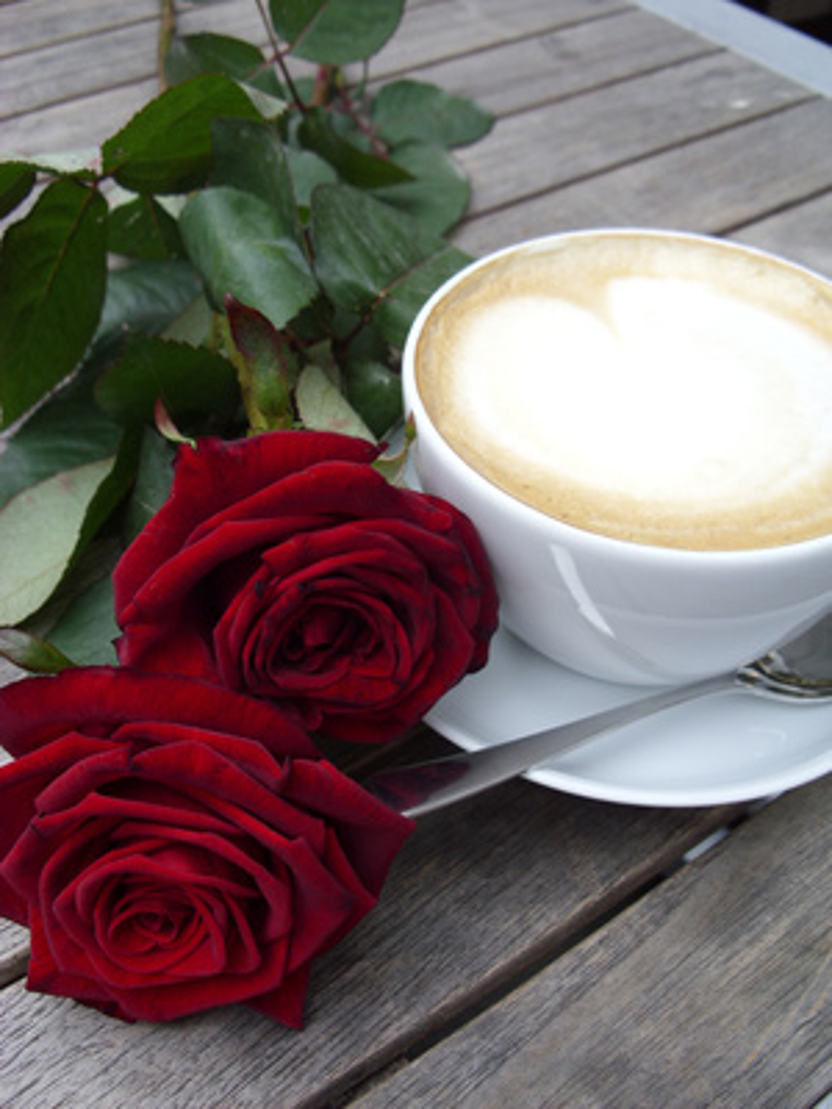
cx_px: 416
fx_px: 1218
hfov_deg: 37.7
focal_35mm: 38
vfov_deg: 49.0
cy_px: 554
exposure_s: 1/296
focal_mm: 6.3
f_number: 2.8
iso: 50
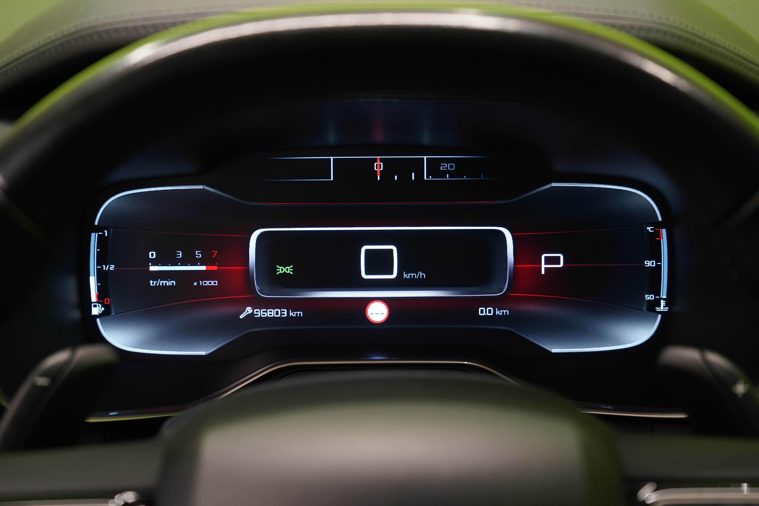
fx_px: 1476
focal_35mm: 70
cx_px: 380
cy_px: 253
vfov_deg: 19.5
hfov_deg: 28.8
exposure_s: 1/25
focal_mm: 70
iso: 1250
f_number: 5.6
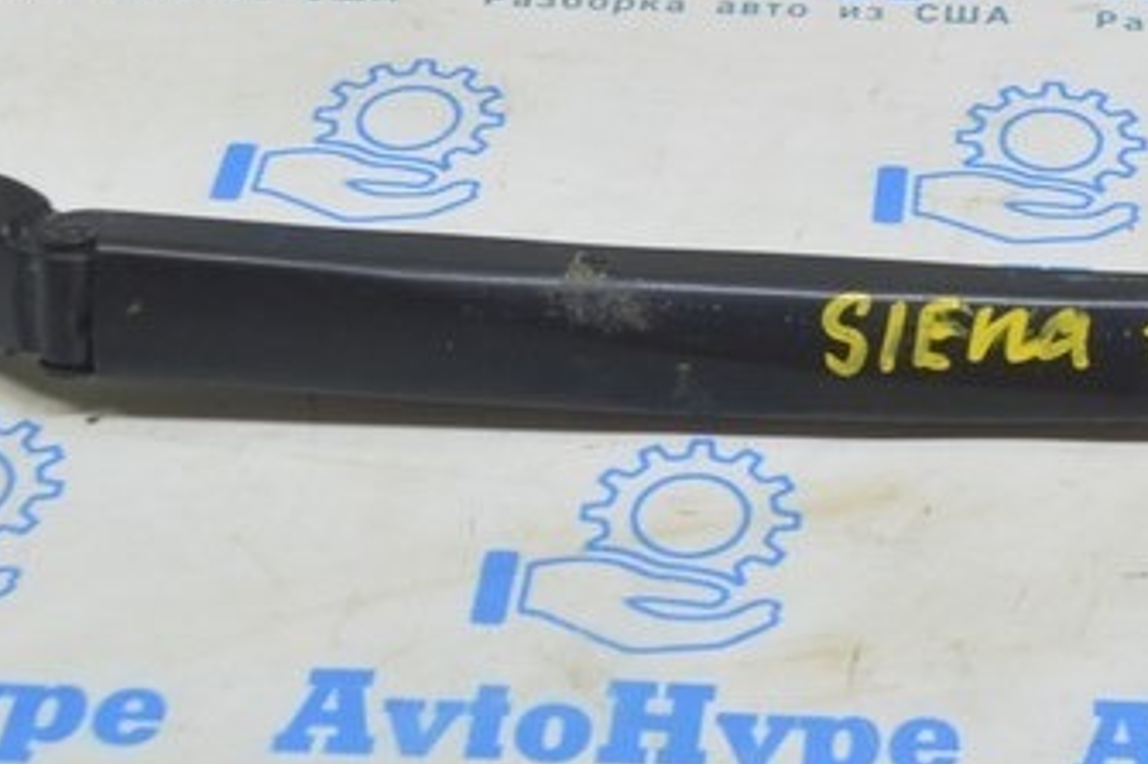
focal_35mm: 106
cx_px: 1059
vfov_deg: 12.7
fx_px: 3363
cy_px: -63
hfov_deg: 19.0
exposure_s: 1/20
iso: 400
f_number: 5.6
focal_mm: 23
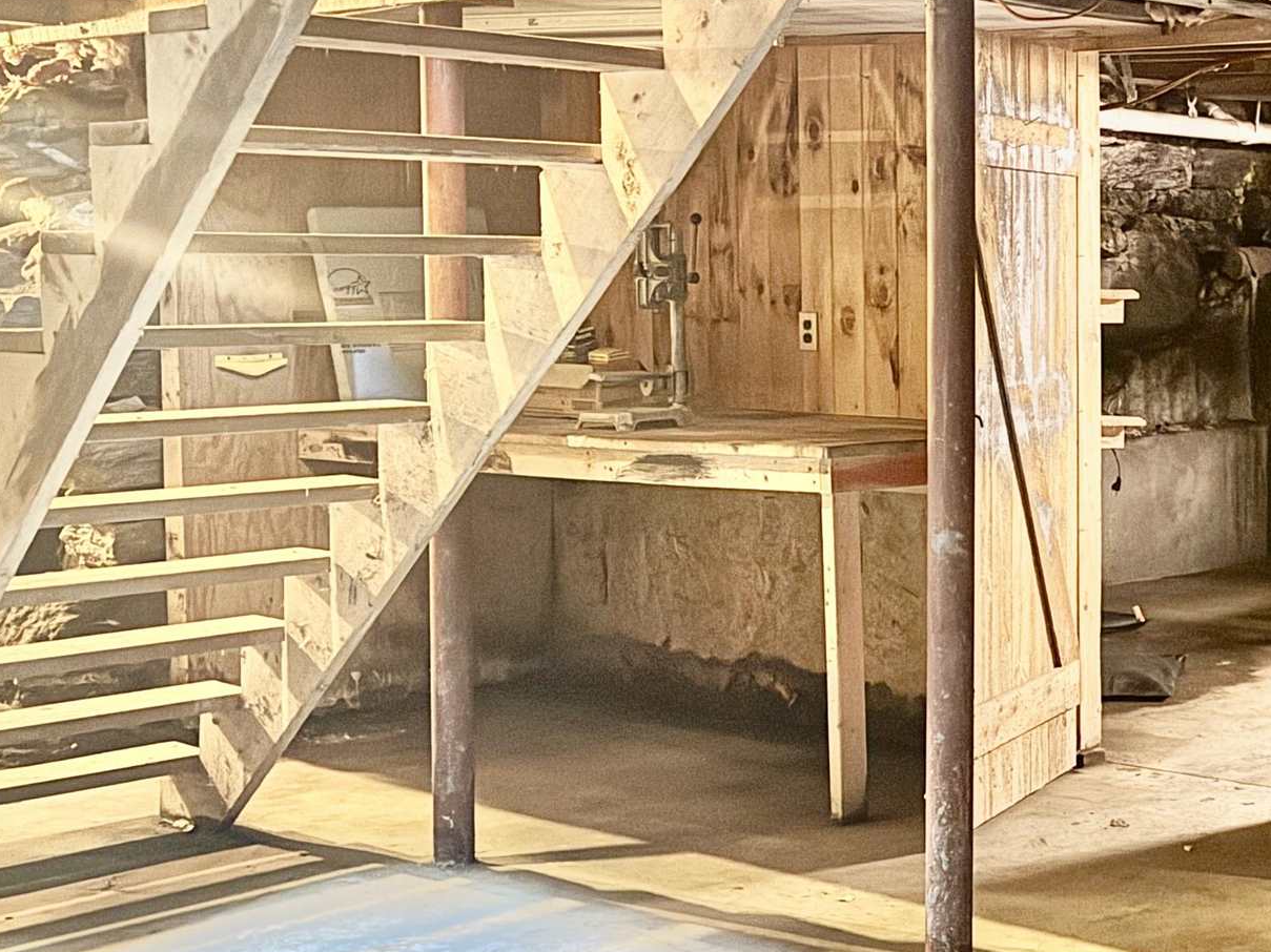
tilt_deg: -4.6
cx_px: 1256
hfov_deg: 29.7
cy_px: 406
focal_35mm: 61
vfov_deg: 24.0
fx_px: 2239
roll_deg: +0.6
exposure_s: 1/20
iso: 1600
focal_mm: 6.76
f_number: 1.78
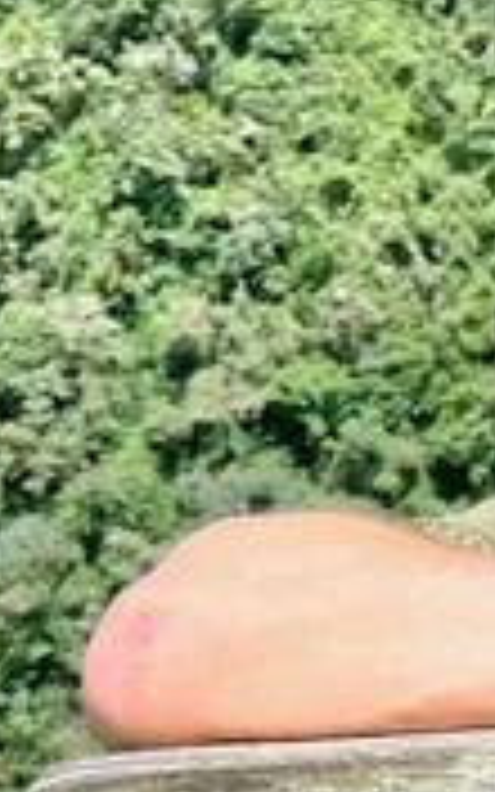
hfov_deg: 8.3
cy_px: 1120
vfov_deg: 13.3
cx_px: 986
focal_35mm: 150
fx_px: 3238
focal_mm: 5.7
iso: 50
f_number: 1.5
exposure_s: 1/2762
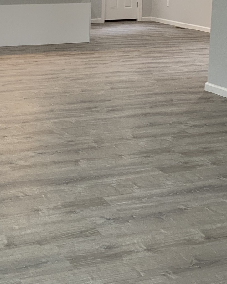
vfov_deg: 26.0
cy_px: 63
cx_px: 24
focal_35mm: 72
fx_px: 605
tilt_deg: -11.6
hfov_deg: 20.8
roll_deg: -1.0
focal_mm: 3
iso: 50
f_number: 1.8
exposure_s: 1/60
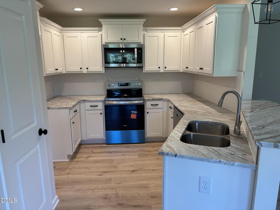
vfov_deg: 53.1
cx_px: 140
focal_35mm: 26
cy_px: 105
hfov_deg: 67.3
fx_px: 210
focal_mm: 5.96
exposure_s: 1/120
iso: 80
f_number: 1.6
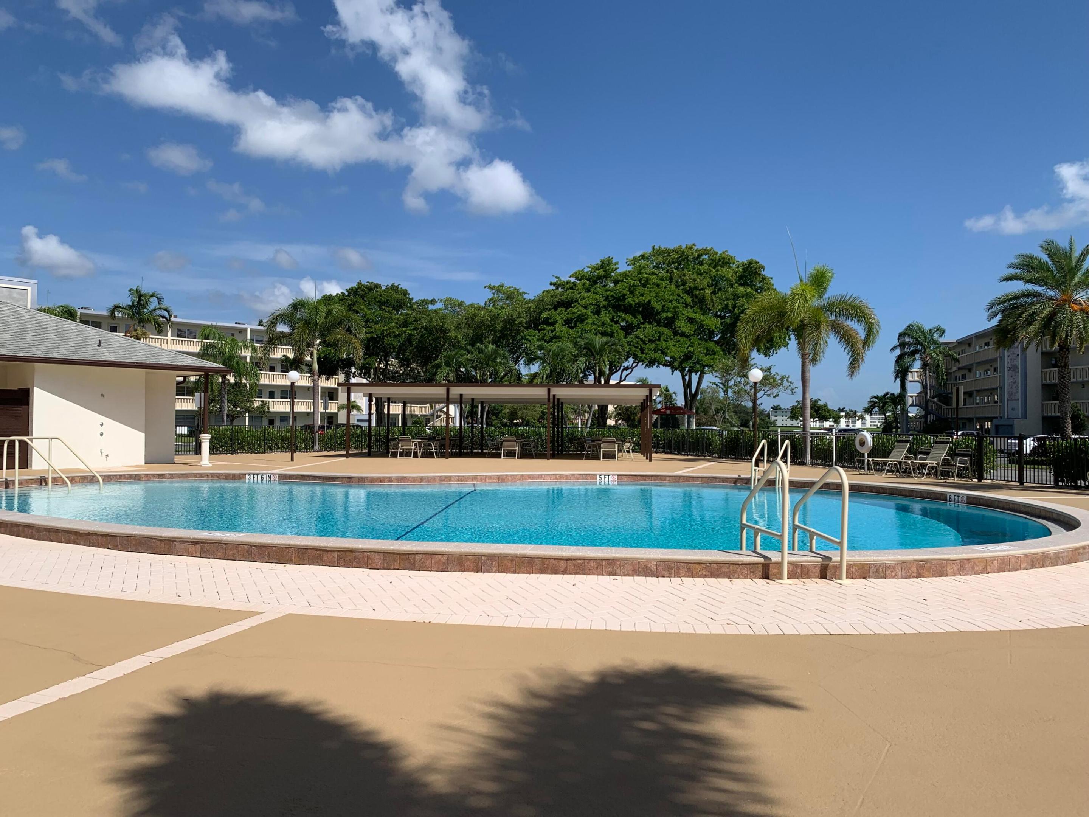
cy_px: 408
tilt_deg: +1.1
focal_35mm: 26
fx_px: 818
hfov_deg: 67.3
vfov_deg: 53.1
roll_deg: +0.3
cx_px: 544
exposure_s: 1/3937
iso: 25
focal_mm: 4.25
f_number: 1.8
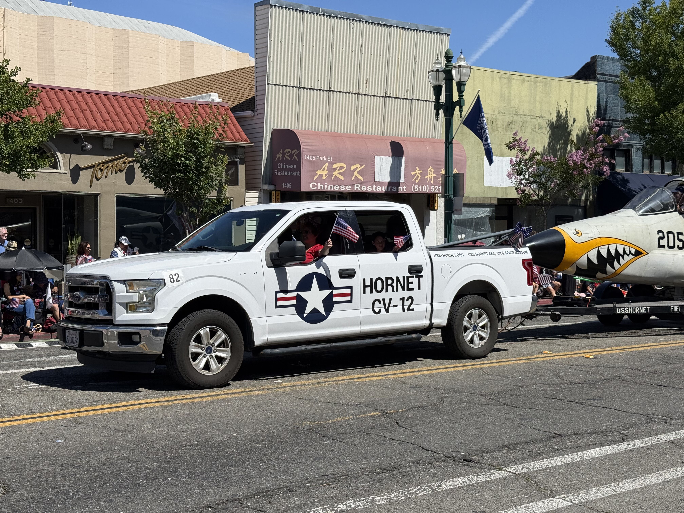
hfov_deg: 39.7
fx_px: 948
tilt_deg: -1.4
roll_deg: +0.2
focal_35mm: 48
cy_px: 256
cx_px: 342
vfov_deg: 30.3
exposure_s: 1/7874
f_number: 1.78
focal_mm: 6.76
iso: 64
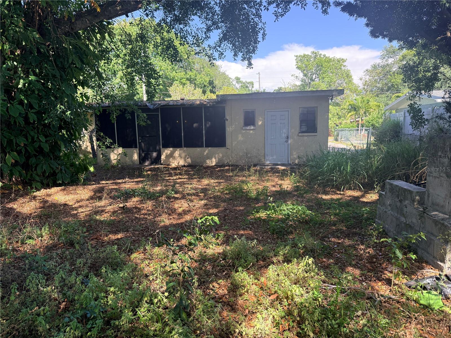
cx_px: 226
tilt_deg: -6.7
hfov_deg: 71.6
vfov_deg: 56.8
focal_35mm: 24
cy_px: 169
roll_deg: +1.7
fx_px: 313
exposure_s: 1/715
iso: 100
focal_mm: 6.76
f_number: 1.78
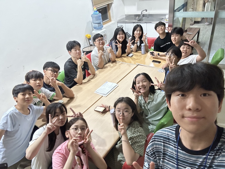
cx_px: 112
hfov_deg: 73.9
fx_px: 149
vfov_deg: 58.9
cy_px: 84
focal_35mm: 23
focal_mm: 2.69
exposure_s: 1/40
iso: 400
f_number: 1.9
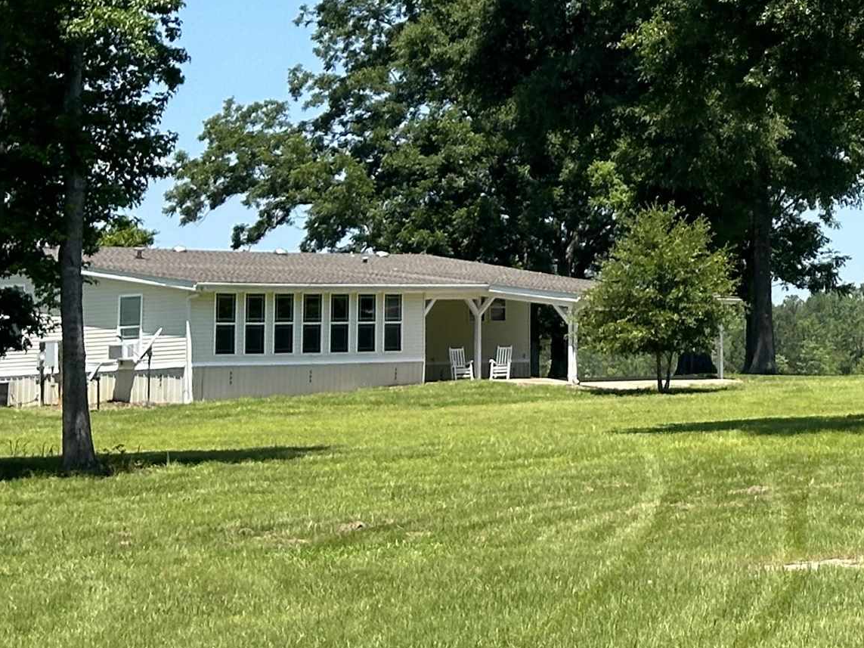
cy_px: -122
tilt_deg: +9.2
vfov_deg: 11.3
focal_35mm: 129
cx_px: 1147
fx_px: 3219
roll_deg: +2.2
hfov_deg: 14.6
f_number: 1.78
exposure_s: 1/2667
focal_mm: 6.86
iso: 64
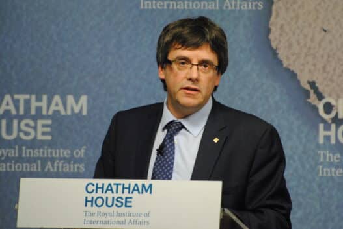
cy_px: 114
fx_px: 4293
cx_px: 172
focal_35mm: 450
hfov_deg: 4.6
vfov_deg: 3.1
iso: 1600
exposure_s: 1/100
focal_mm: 300
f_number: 5.6
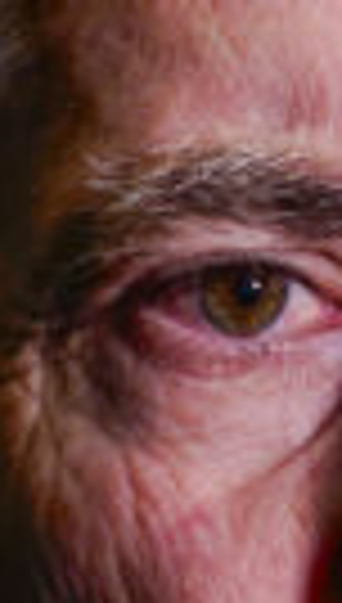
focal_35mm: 513
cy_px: 608
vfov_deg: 4.2
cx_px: 763
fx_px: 8219
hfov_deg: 2.4
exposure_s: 1/125
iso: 800
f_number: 4
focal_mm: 102
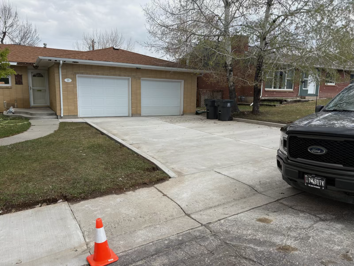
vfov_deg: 53.1
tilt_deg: -8.7
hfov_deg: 67.3
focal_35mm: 26
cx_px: 177
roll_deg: -0.5
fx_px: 266
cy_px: 133
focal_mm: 5.96
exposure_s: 1/2865
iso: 50
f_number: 1.6
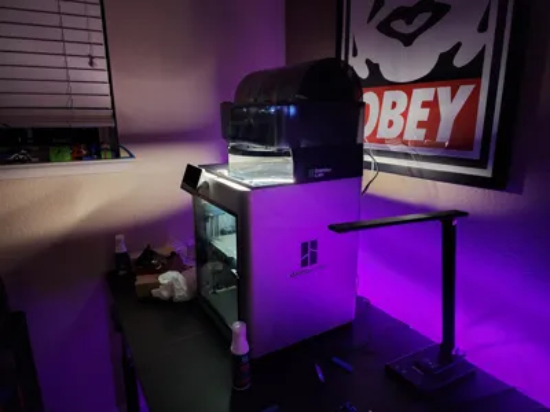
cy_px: 206
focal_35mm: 23
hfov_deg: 73.9
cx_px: 275
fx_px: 365
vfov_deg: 58.9
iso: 640
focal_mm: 6.4
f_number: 1.8
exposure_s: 1/24
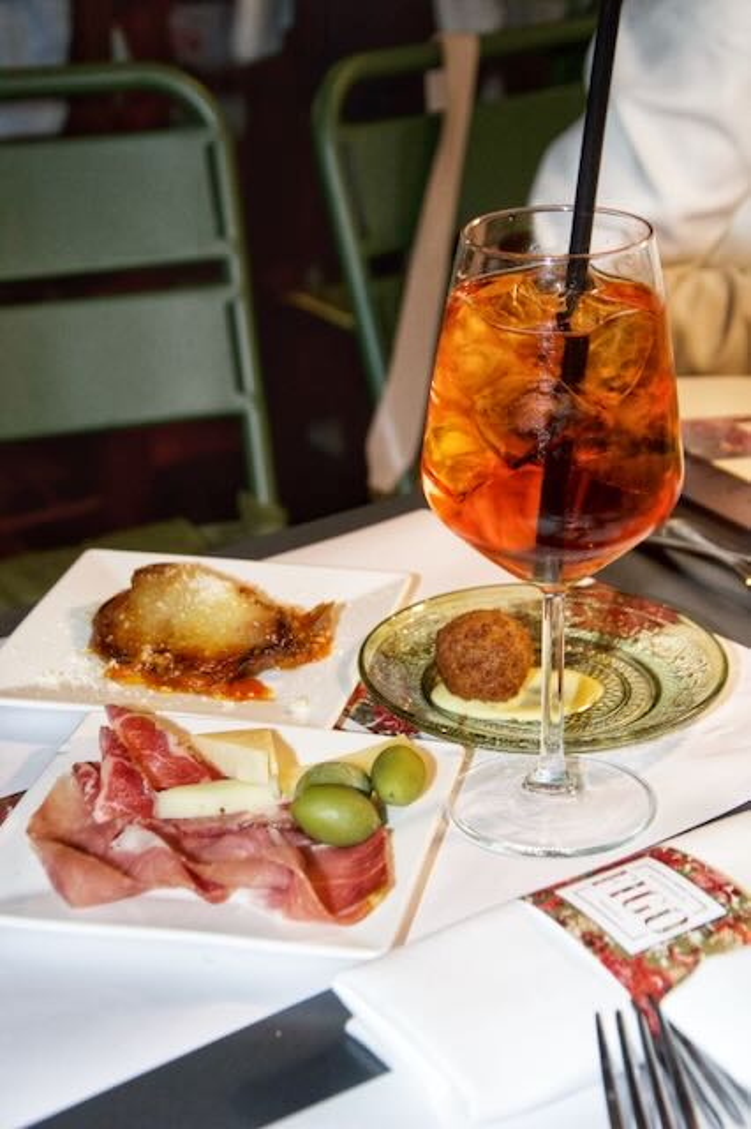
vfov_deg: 27.0
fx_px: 2349
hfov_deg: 18.2
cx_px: 376
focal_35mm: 75
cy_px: 564
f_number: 5
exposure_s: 1/60
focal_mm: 50
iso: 1400
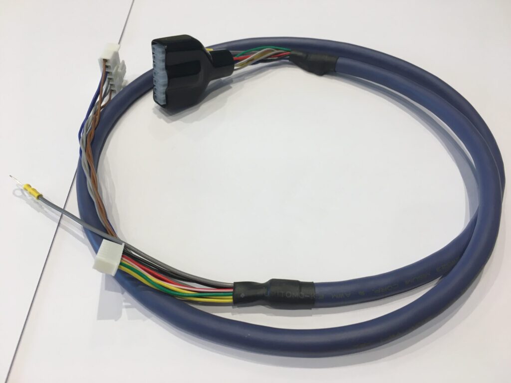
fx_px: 428
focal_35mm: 29
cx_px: 256
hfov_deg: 61.7
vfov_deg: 48.2
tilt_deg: -49.5
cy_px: 192
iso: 32
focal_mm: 4.15
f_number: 2.2
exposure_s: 1/33
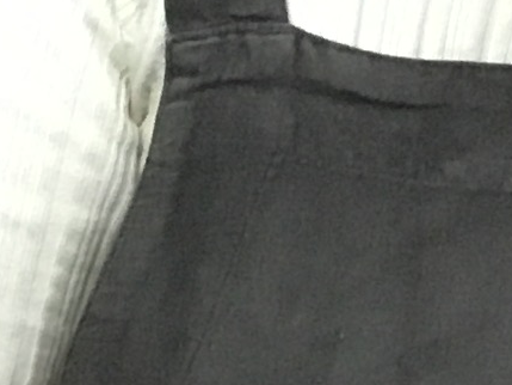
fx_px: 3492
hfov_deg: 7.9
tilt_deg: -13.1
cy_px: -476
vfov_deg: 6.1
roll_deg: -0.2
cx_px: 1139
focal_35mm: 236
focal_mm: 3.3
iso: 200
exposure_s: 1/30
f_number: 2.4
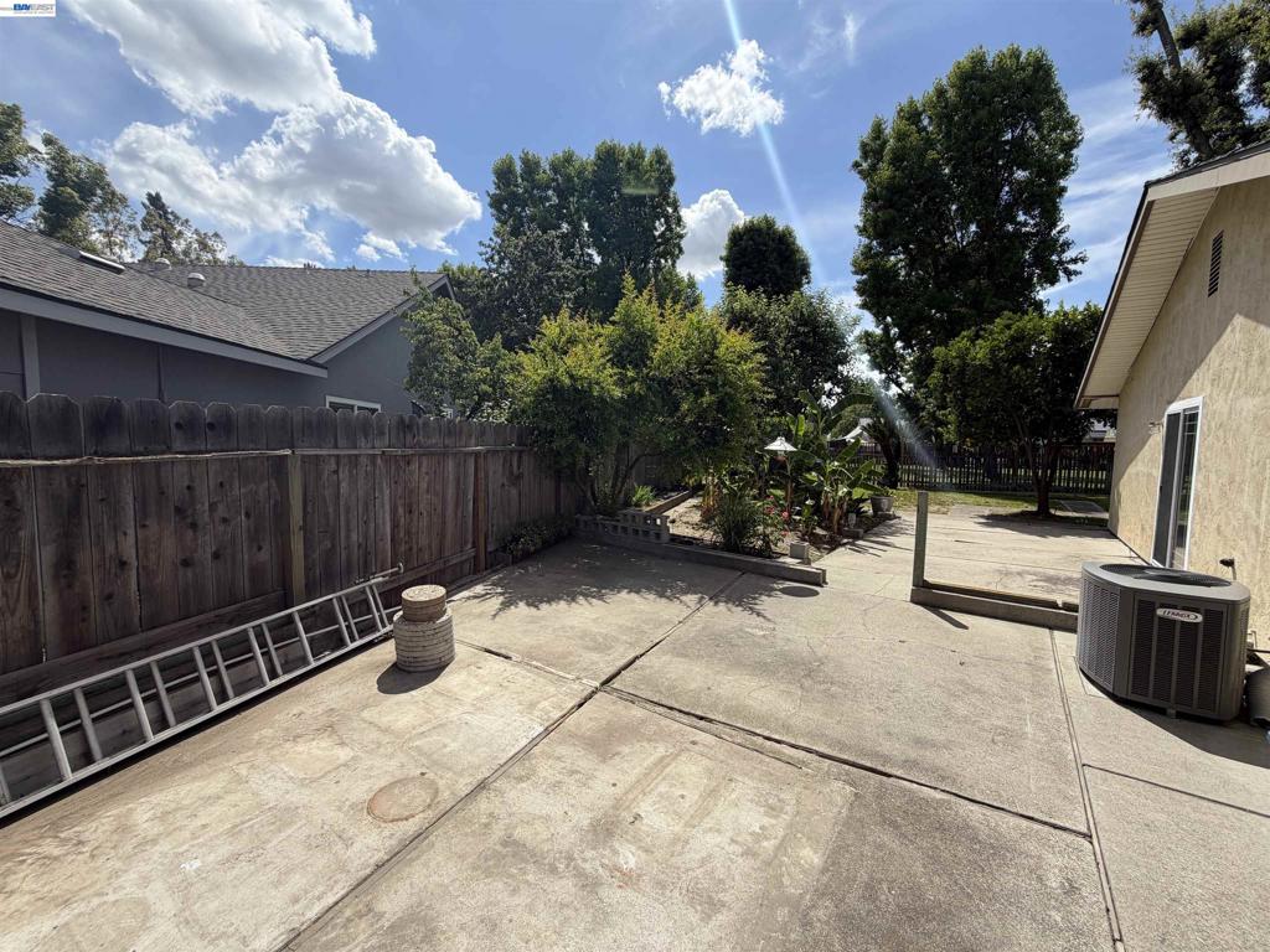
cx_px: 635
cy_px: 476
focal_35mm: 14
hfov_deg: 102.1
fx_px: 514
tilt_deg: -6.0
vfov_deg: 85.7
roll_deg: -0.6
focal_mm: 2.22
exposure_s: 1/970
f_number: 2.2
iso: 20
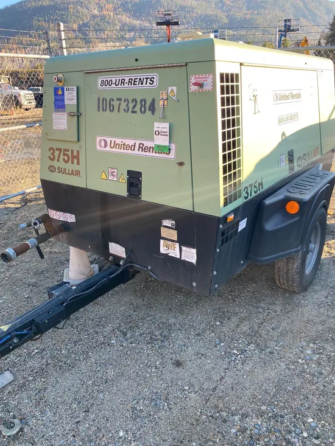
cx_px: 168
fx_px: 335
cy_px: 223
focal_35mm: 26
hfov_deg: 53.1
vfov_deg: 67.3
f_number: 1.8
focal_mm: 4.25
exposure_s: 1/222
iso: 32
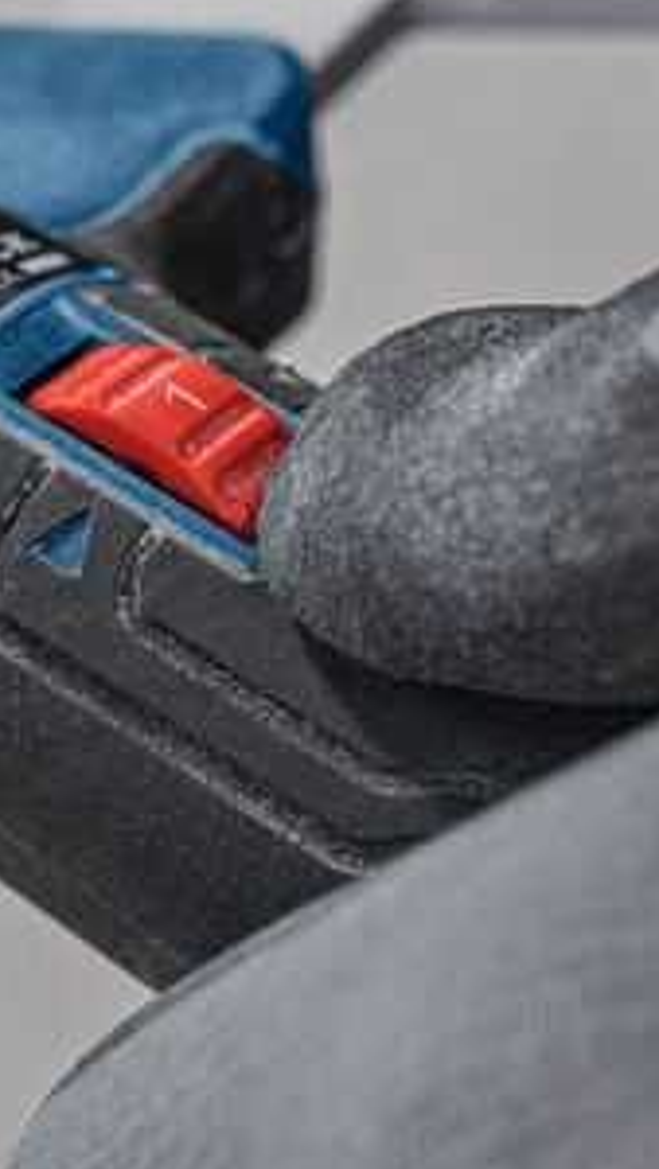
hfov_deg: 8.4
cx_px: 425
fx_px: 4499
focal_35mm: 145
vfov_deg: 14.8
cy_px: 481
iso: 1000
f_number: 6.3
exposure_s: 1/160
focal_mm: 52
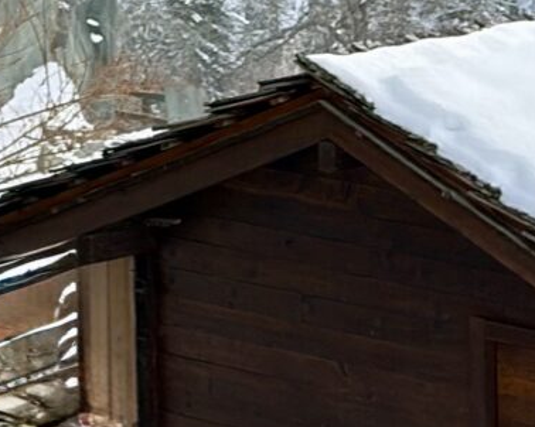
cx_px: -539
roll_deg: +1.0
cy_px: -780
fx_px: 4352
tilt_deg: +0.3
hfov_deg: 6.8
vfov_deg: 5.3
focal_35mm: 275
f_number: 1.6
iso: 40
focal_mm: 5.96
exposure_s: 1/307
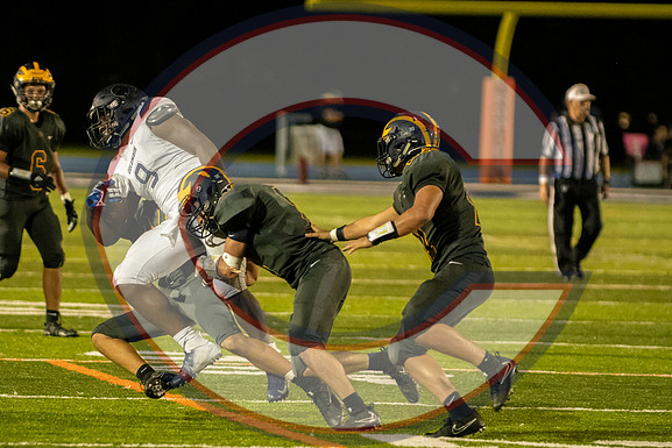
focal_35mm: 382
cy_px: 284
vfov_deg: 3.6
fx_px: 7132
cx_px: 247
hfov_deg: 5.4
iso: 10000
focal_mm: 200
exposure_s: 1/1250
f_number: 2.8
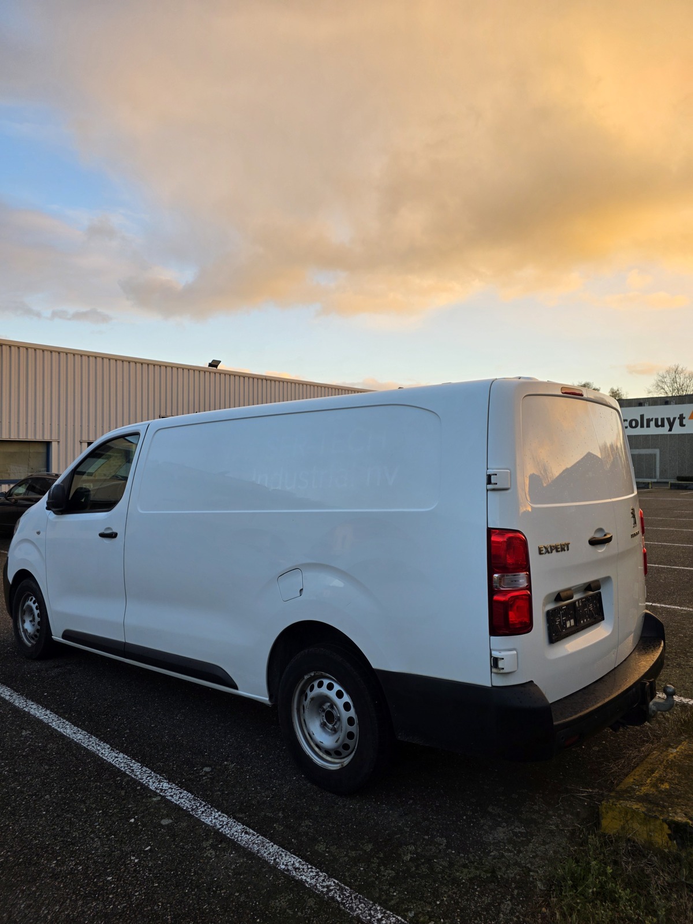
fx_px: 614
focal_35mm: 23
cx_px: 346
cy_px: 462
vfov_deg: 73.9
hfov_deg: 58.9
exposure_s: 1/180
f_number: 1.7
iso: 32
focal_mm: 6.3
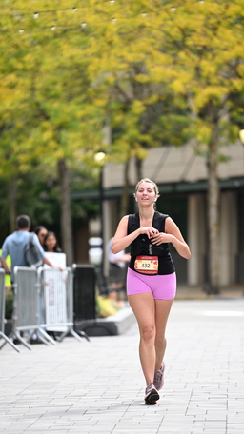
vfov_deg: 8.5
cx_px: 144
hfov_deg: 4.8
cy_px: 260
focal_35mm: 253
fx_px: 2914
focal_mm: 200
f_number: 2.8
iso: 640
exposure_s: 1/2500
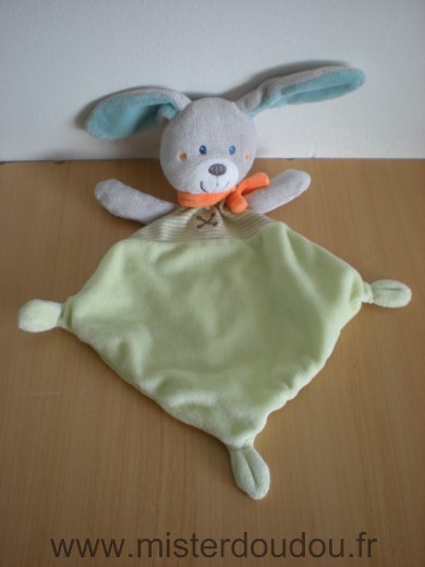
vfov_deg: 49.0
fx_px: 622
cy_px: 284
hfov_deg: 37.7
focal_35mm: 38
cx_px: 212
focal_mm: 6.3
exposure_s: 1/59
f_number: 3.1
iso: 157
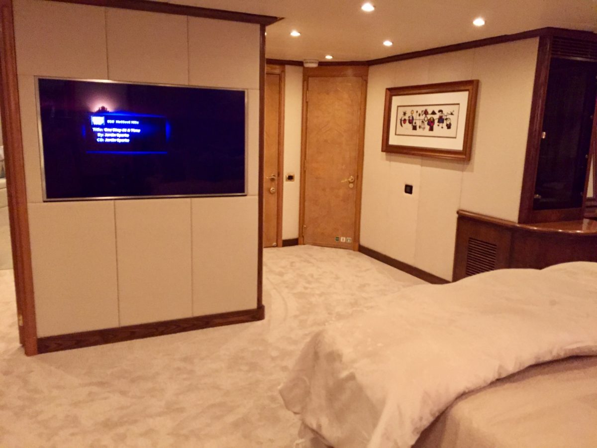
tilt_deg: -10.8
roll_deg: -0.1
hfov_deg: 61.7
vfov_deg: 48.2
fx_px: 500
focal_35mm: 29
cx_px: 298
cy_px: 224
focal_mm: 4.15
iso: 400
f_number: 2.2
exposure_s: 1/15
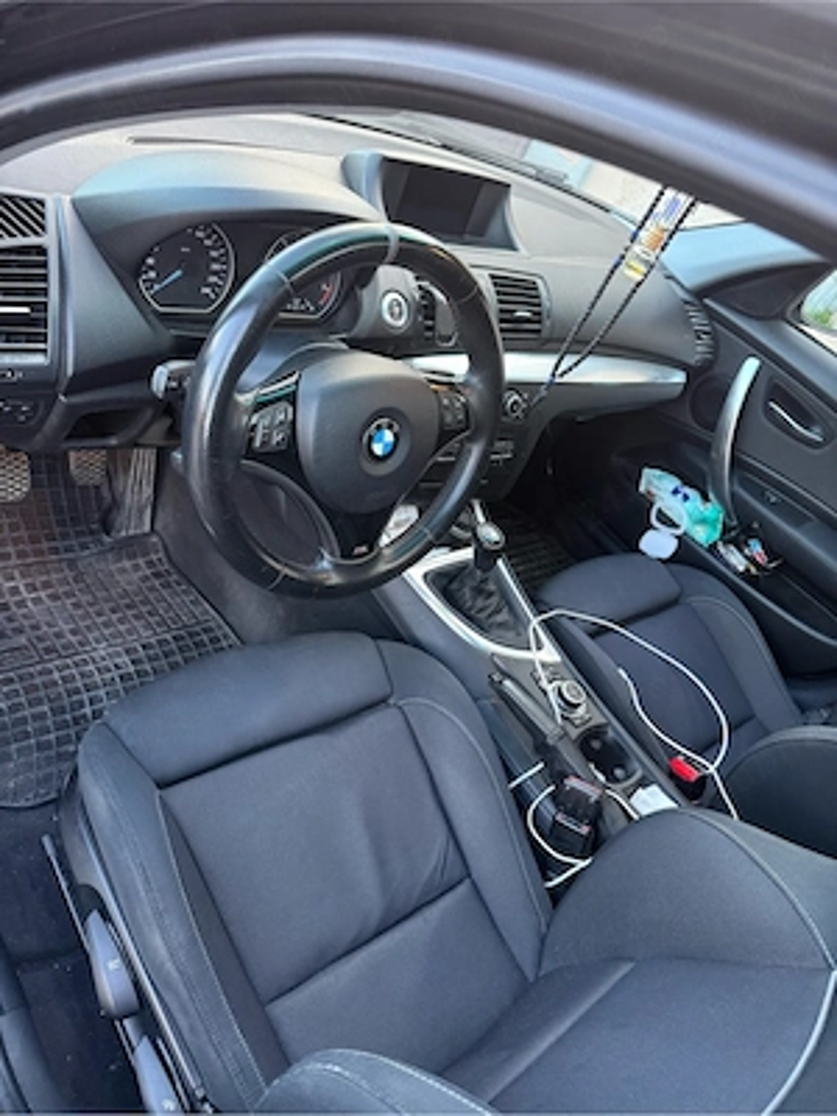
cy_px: 558
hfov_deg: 56.8
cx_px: 418
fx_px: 774
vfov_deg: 71.6
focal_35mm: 24
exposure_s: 1/60
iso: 250
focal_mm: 6.76
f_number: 1.78
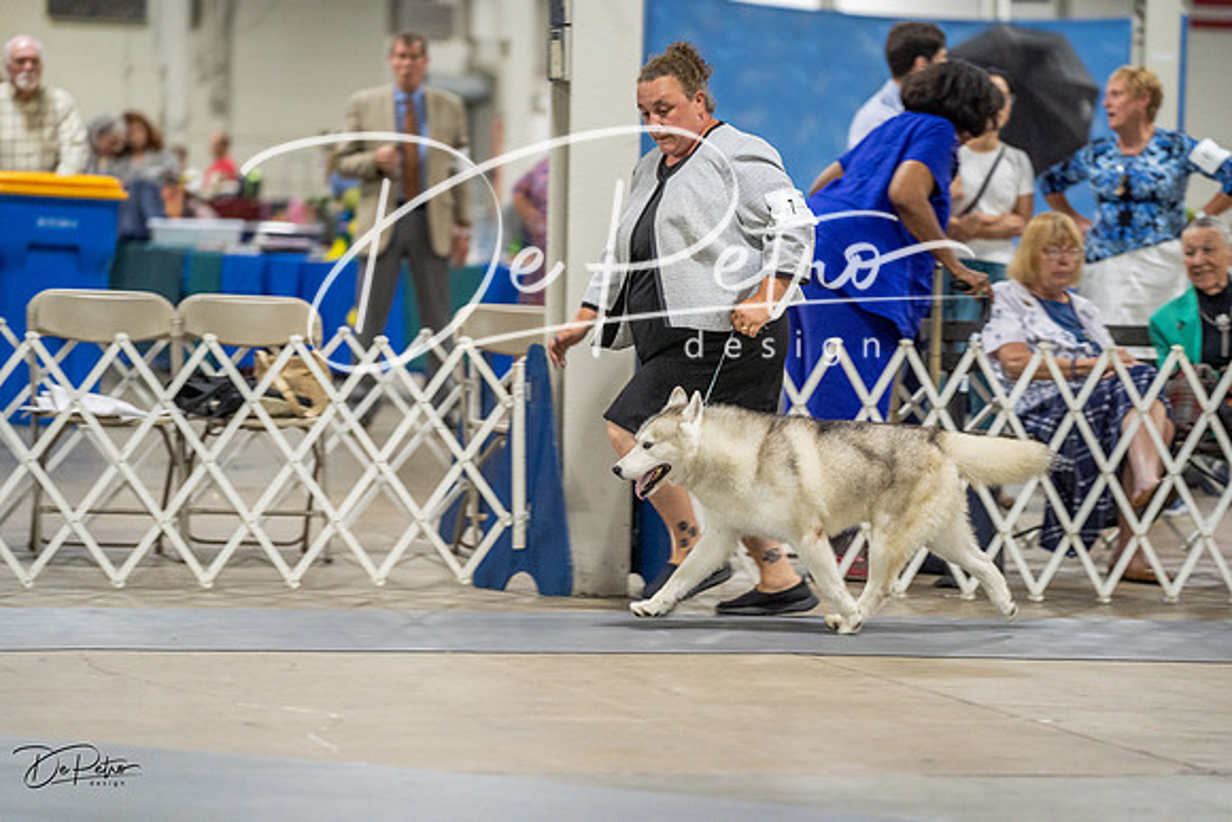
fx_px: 5203
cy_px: 411
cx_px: 616
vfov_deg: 9.0
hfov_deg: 13.5
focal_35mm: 152
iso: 2500
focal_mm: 152
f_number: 2.8
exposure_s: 1/200
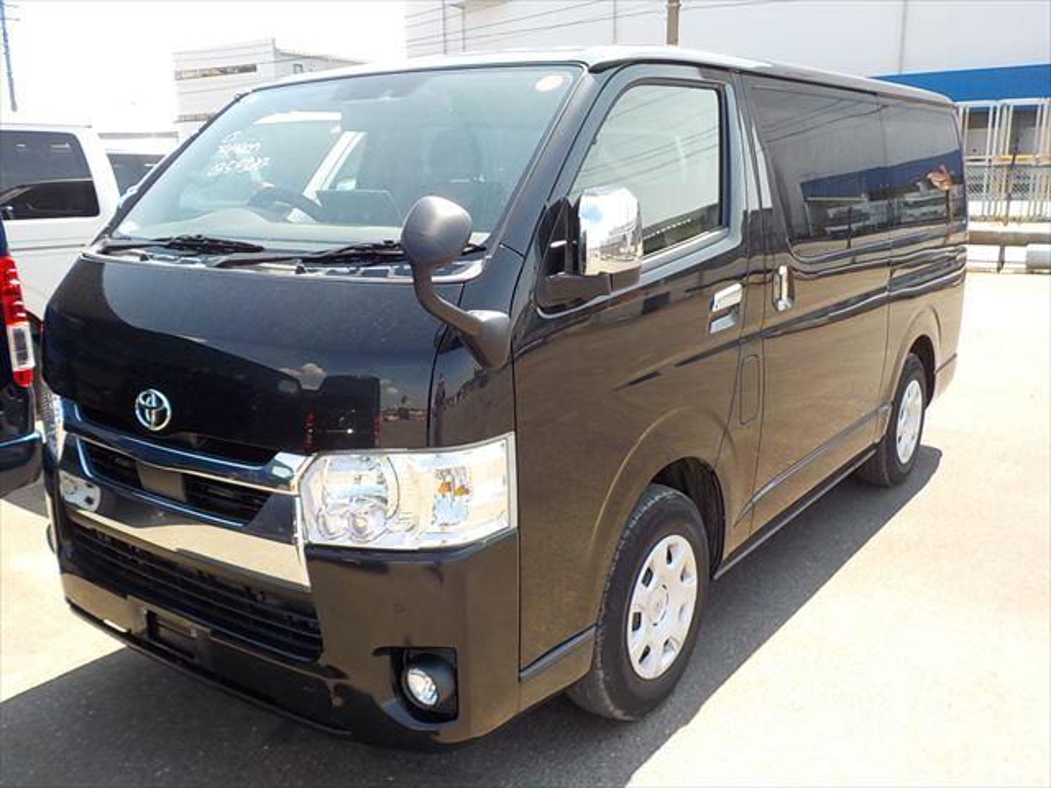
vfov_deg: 46.8
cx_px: 526
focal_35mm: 30
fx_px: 911
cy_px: 394
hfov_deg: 60.0
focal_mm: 4.1
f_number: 3.3
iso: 125
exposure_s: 1/320
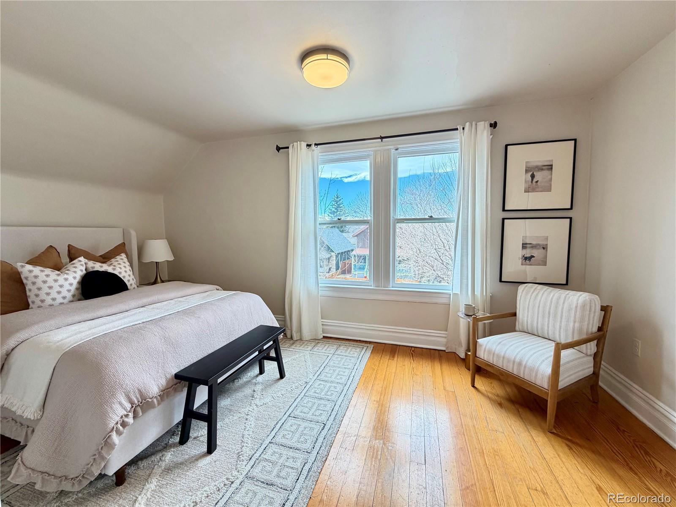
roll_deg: +0.5
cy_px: 254
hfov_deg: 102.1
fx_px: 273
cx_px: 338
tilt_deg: -4.5
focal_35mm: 14
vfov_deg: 85.7
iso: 160
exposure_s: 1/120
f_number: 2.2
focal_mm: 2.22
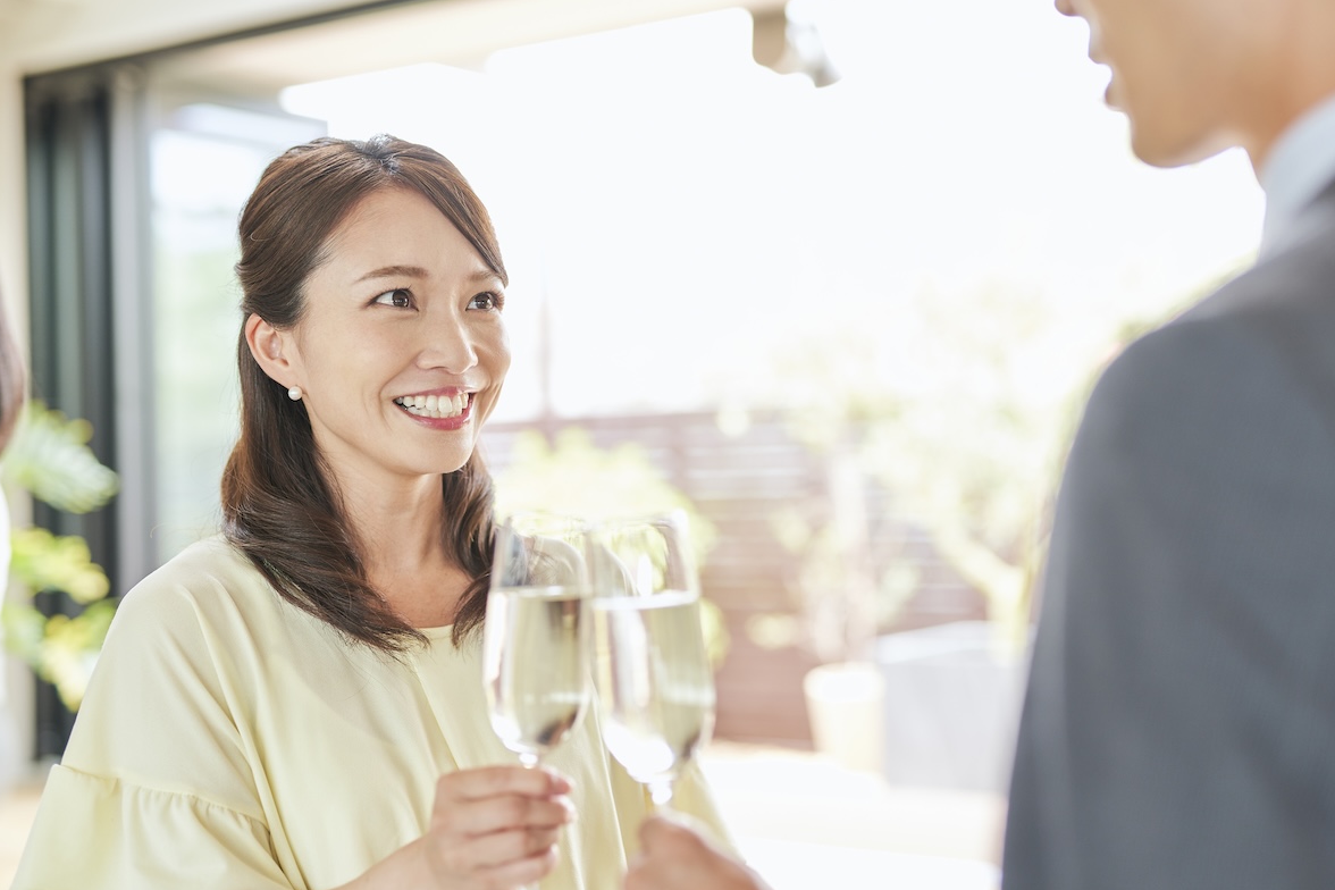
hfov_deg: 38.9
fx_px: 1891
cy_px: 447
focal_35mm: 51
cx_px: 663
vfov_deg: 26.5
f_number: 2
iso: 160
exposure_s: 1/200
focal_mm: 50
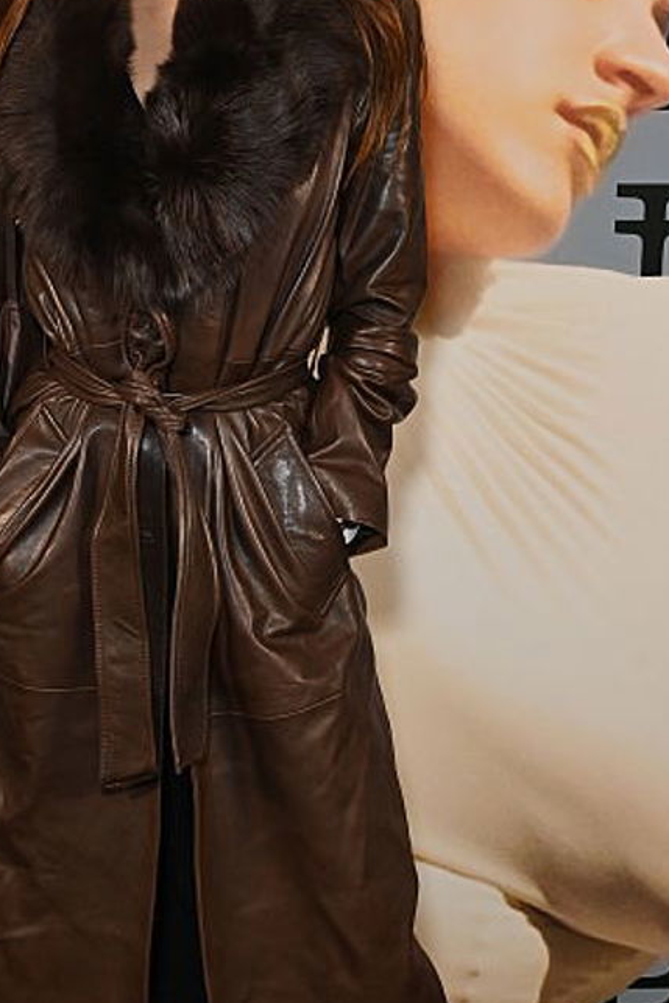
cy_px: 413
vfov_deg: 27.3
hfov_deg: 18.4
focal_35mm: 74
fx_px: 2061
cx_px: 226
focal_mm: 31
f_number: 6.3
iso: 1250
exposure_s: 1/250
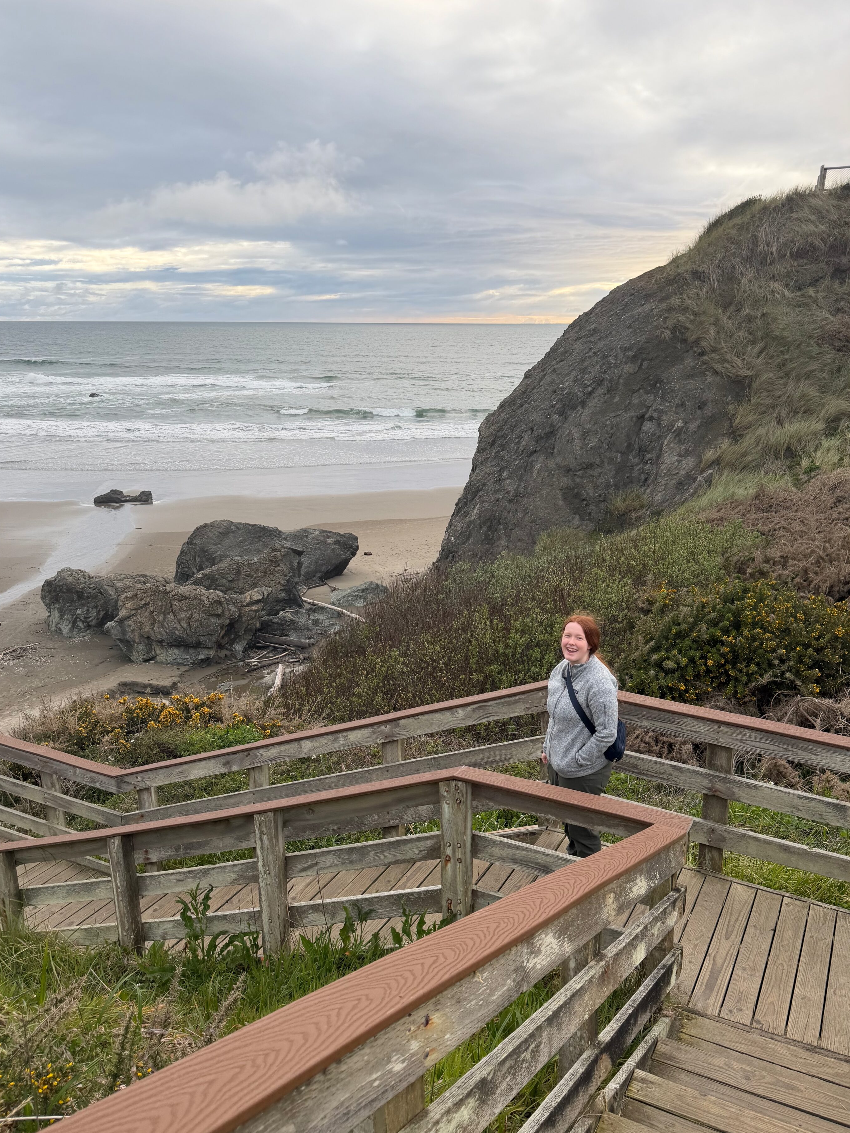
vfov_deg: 65.1
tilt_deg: -21.4
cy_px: 632
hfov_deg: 51.3
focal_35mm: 27
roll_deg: -1.1
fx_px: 884
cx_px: 469
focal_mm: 6.76
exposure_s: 1/920
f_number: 1.78
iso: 80
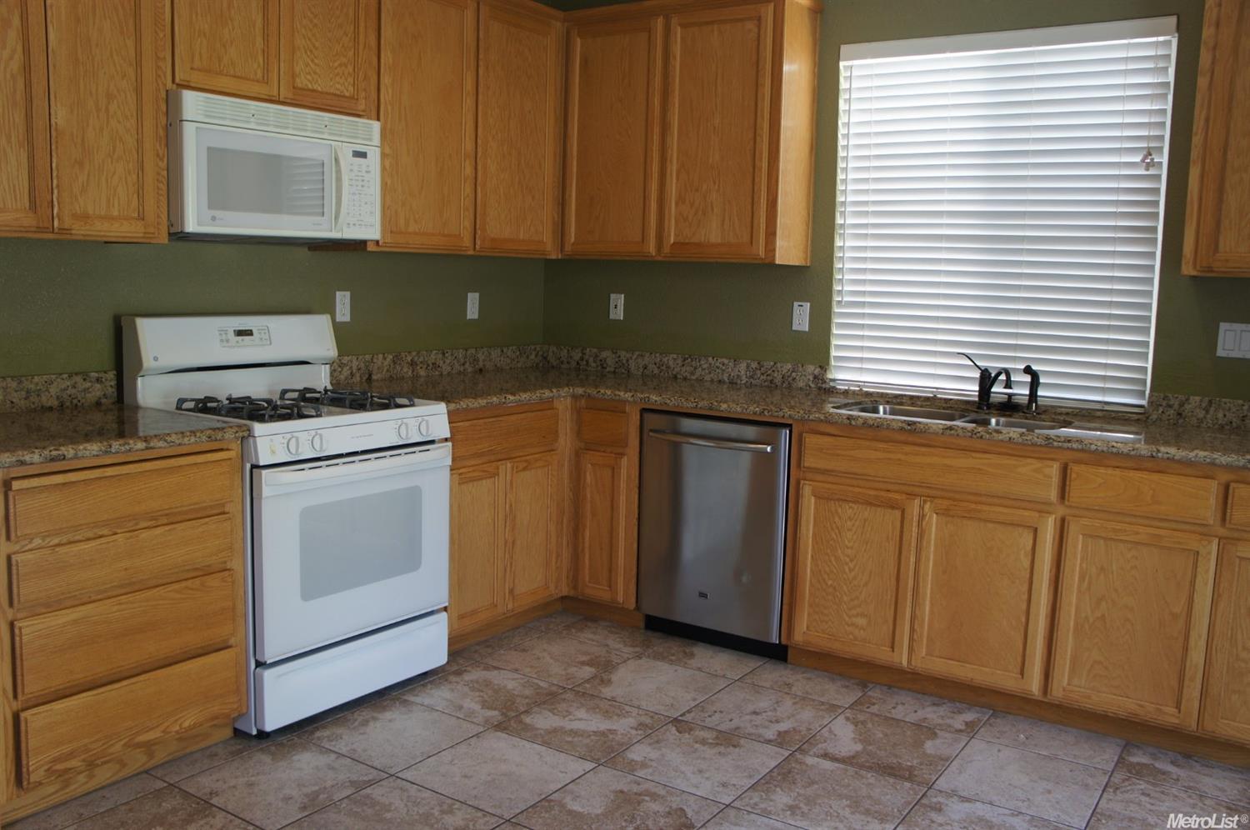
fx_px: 1040
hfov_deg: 62.0
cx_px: 625
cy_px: 415
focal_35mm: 30
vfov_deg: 43.5
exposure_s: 1/30
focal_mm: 20
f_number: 4
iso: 250
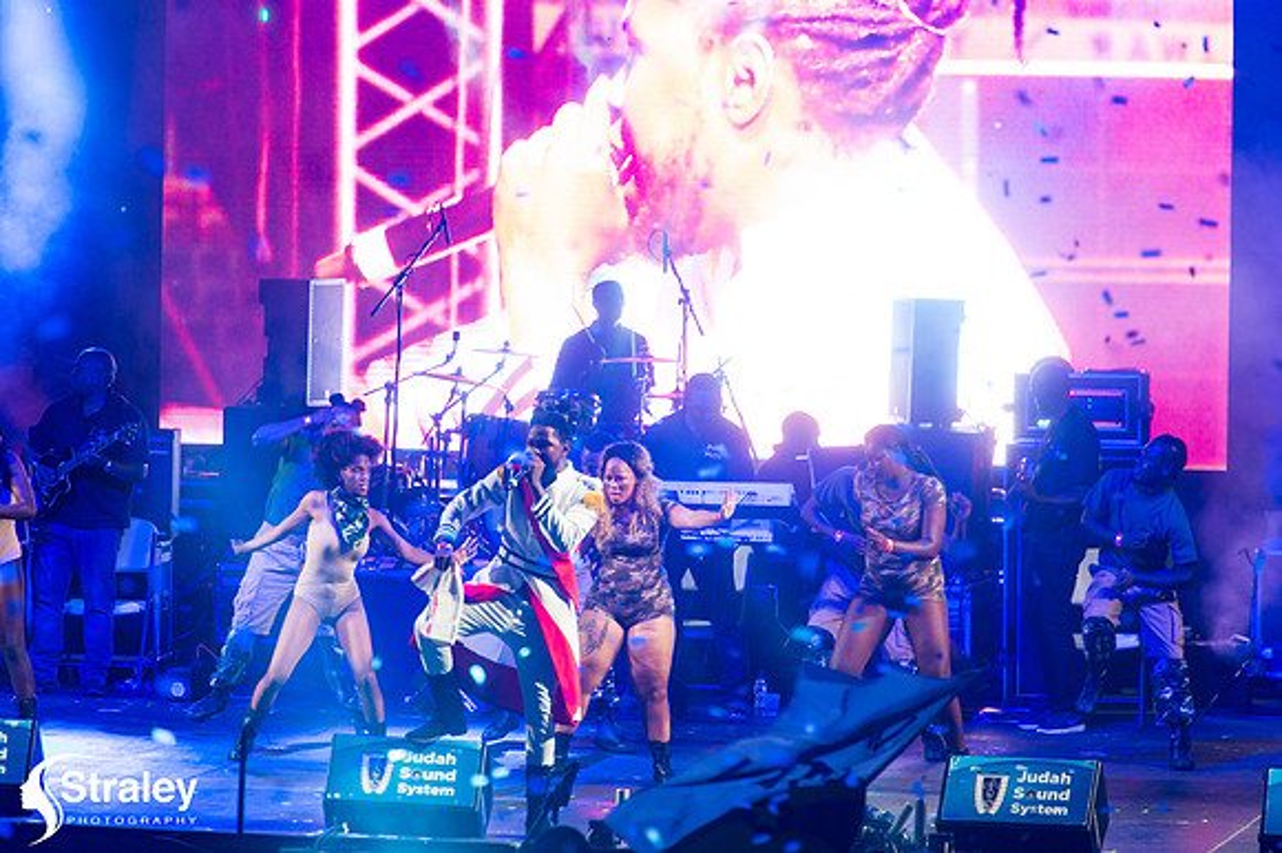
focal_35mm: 340
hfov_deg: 6.1
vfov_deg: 4.0
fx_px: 12100
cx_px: 641
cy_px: 426
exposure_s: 1/200
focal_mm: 340
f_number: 5.6
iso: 2500
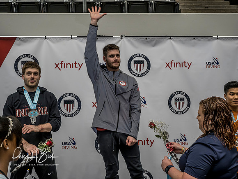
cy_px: 90
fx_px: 303
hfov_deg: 42.9
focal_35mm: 44
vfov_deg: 32.9
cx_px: 119
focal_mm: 22
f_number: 3.5
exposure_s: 1/200
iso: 800
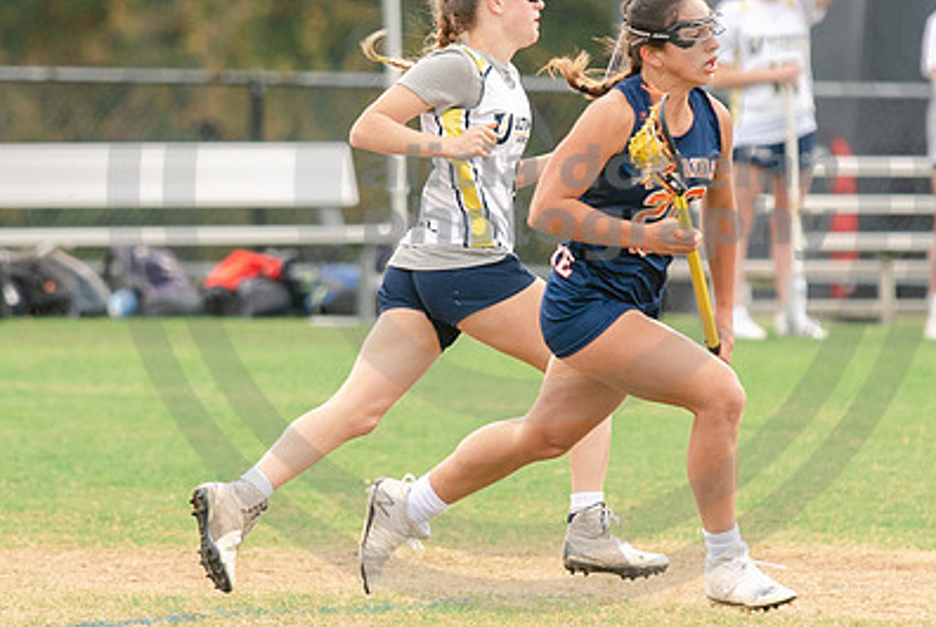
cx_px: 395
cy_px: 315
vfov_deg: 1.7
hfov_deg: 2.6
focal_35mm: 803
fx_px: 20901
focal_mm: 200
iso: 320
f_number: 2.8
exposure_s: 1/1250
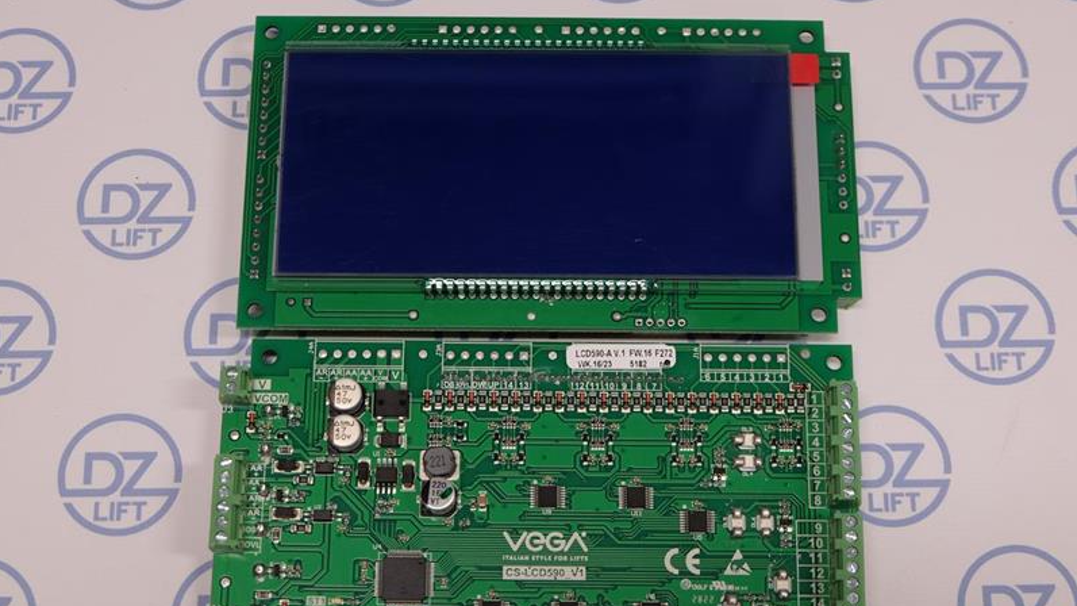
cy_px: 356
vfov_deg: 19.7
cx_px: 538
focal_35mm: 61
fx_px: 1742
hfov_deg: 34.4
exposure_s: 1/30
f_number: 5.3
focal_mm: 38.7
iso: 400
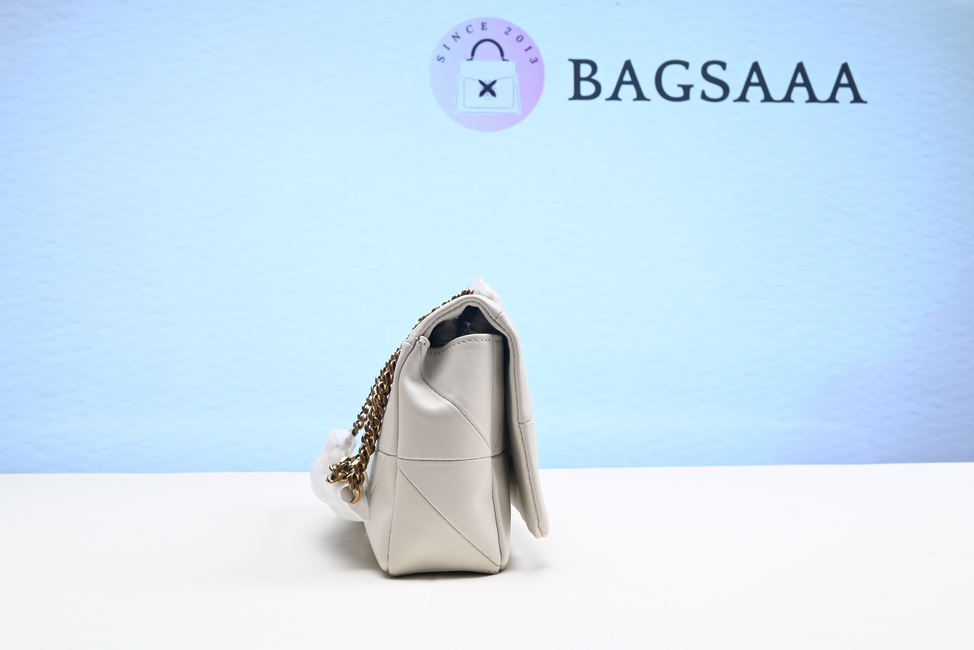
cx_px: 487
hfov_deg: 49.5
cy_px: 325
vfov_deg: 34.2
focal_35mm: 39
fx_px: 1056
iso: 100
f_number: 16
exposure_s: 1/2
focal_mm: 39
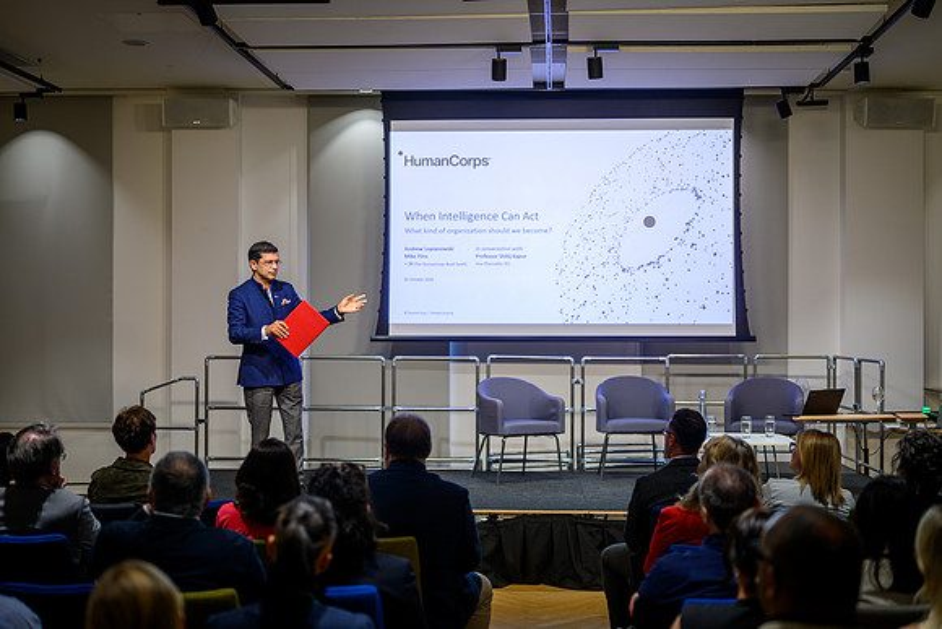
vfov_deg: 26.9
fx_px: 1314
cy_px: 314
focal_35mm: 50
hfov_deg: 39.4
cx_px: 471
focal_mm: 50
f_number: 1.8
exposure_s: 1/200
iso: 110
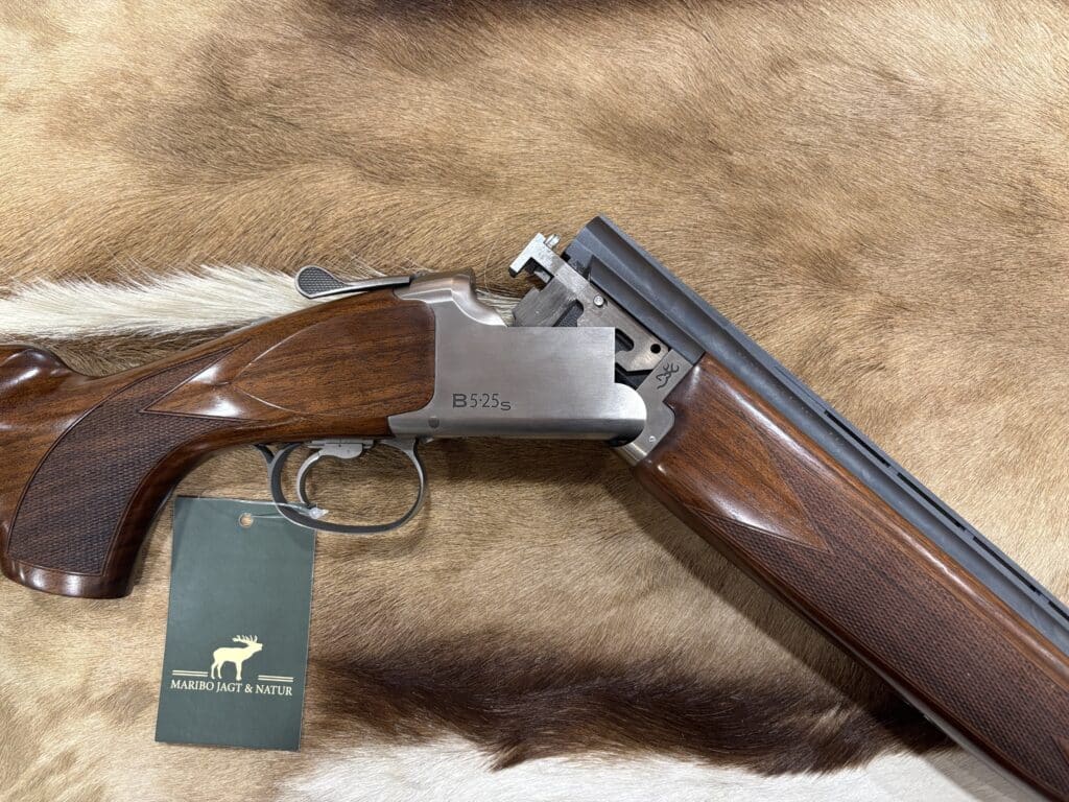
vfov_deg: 53.1
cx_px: 534
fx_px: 803
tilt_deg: -83.6
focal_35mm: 26
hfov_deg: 67.3
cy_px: 401
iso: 200
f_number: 1.6
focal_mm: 5.96
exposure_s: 1/60
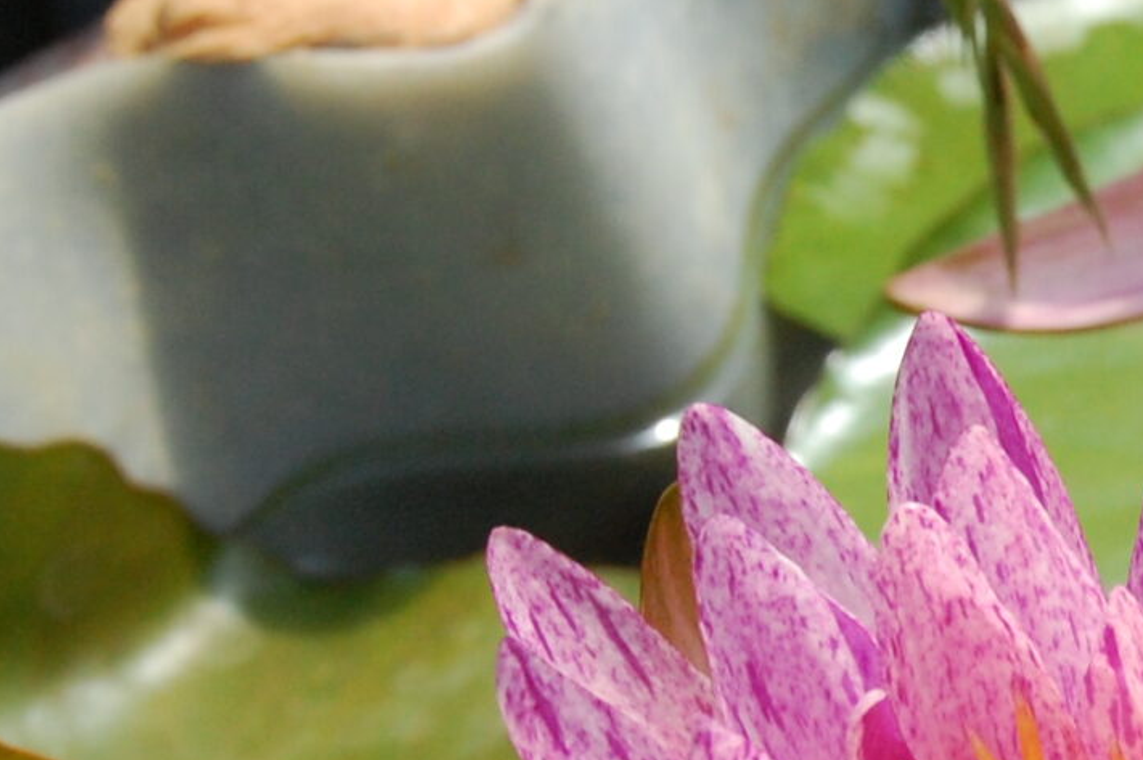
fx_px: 6853
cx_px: 1125
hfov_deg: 9.5
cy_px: 604
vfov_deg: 6.3
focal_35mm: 216
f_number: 13
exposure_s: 1/640
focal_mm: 40
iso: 800
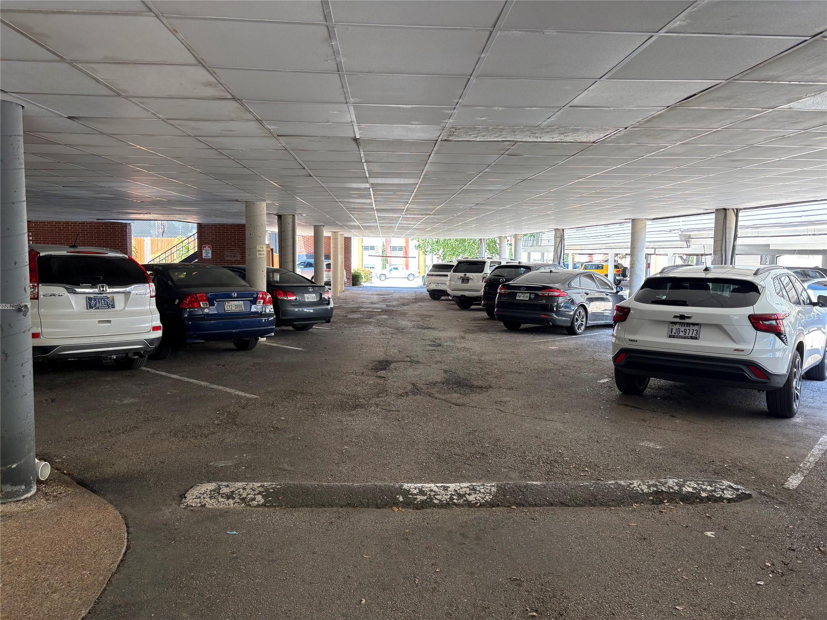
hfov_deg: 67.3
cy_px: 310
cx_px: 414
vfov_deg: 53.1
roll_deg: +0.2
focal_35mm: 26
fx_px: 621
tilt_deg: -4.0
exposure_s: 1/121
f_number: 1.6
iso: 80
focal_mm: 5.96
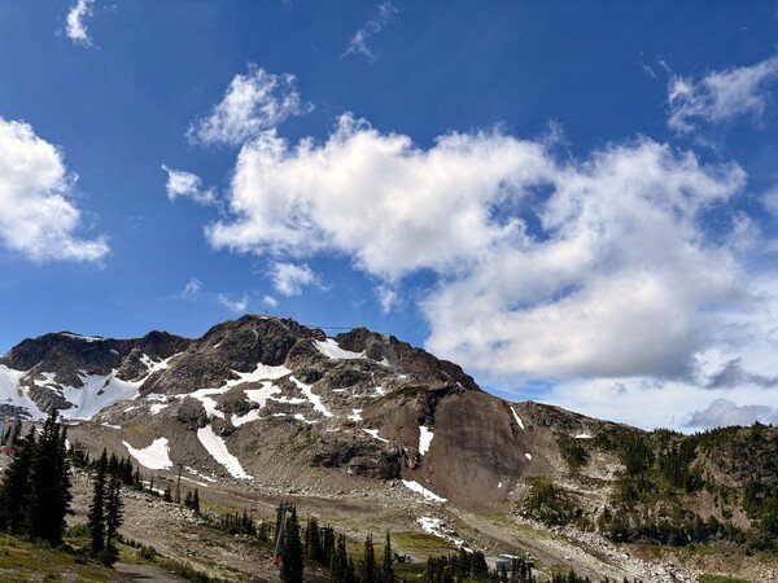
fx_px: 584
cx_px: 389
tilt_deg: +18.1
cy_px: 292
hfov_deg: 67.3
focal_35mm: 26
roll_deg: +0.9
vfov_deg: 53.1
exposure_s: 1/6993
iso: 50
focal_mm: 5.96
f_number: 1.6
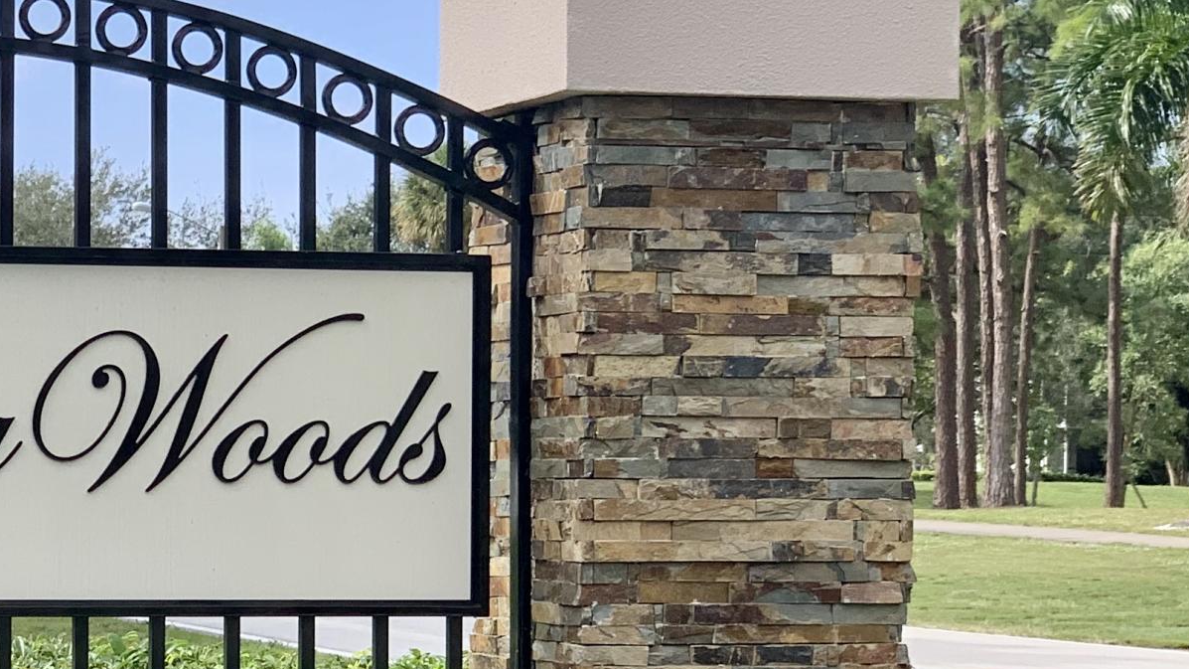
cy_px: 465
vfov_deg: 8.5
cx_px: -88
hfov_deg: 14.8
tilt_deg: +1.6
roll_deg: +0.2
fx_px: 4476
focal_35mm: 142
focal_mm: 6
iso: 16
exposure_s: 1/716
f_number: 2.4
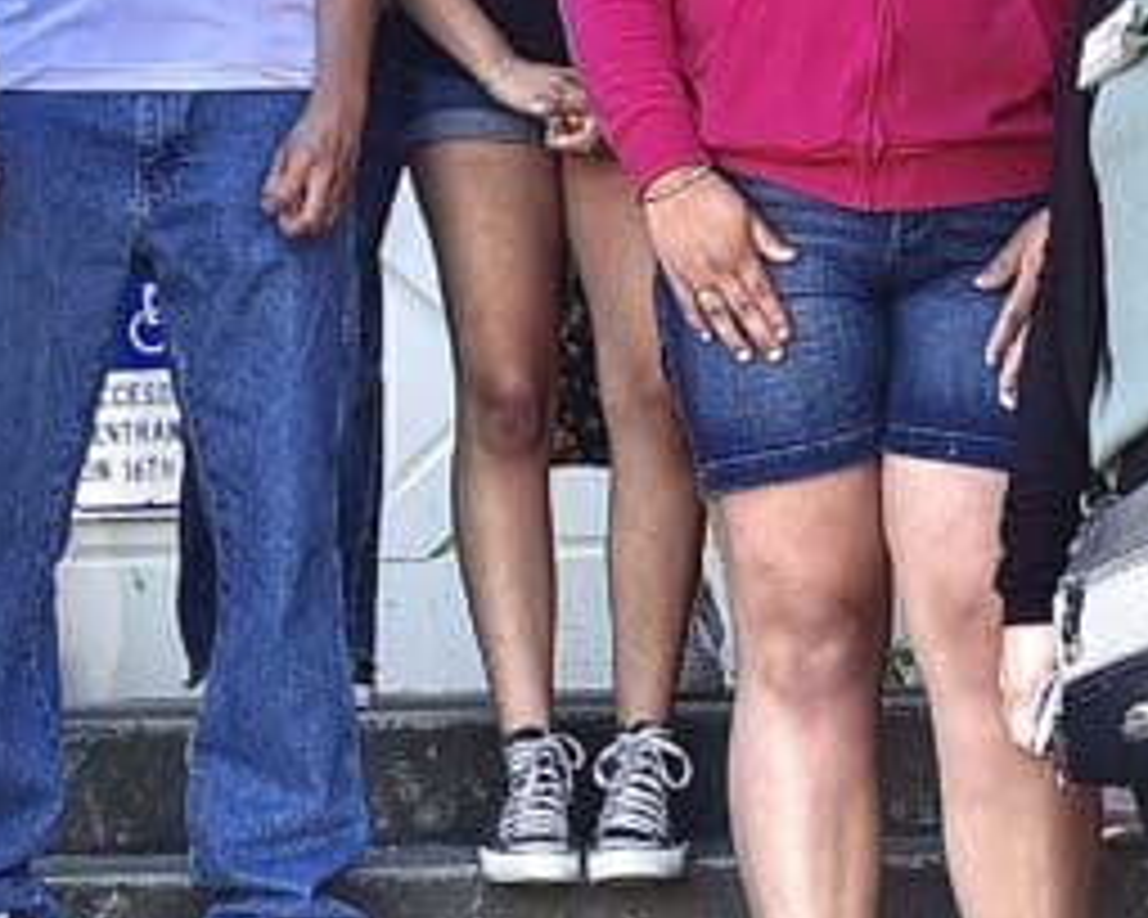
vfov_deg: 14.5
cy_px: -230
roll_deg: +0.8
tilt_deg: +14.1
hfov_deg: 18.8
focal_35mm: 102
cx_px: 621
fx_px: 3466
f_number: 1.6
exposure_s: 1/225
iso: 40
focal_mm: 5.1
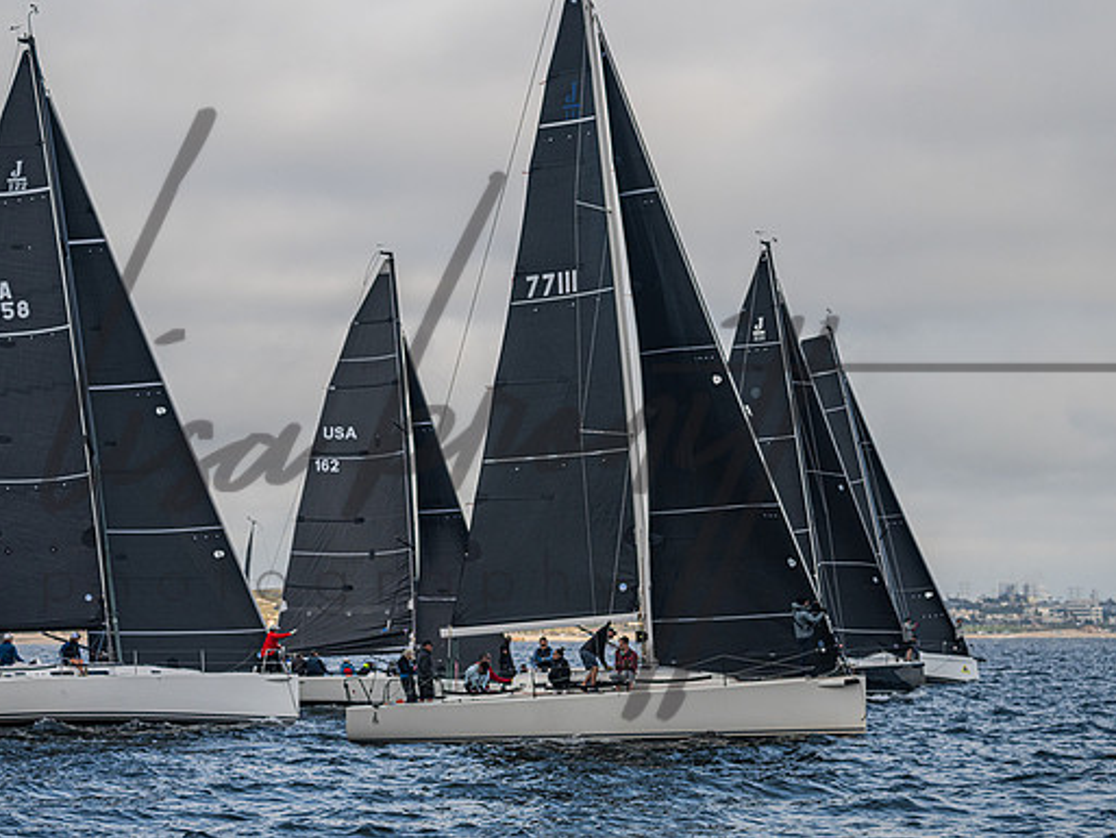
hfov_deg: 16.0
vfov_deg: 12.1
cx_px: 609
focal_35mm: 123
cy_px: 428
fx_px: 3966
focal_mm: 100
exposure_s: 1/2000
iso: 400
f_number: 5.6
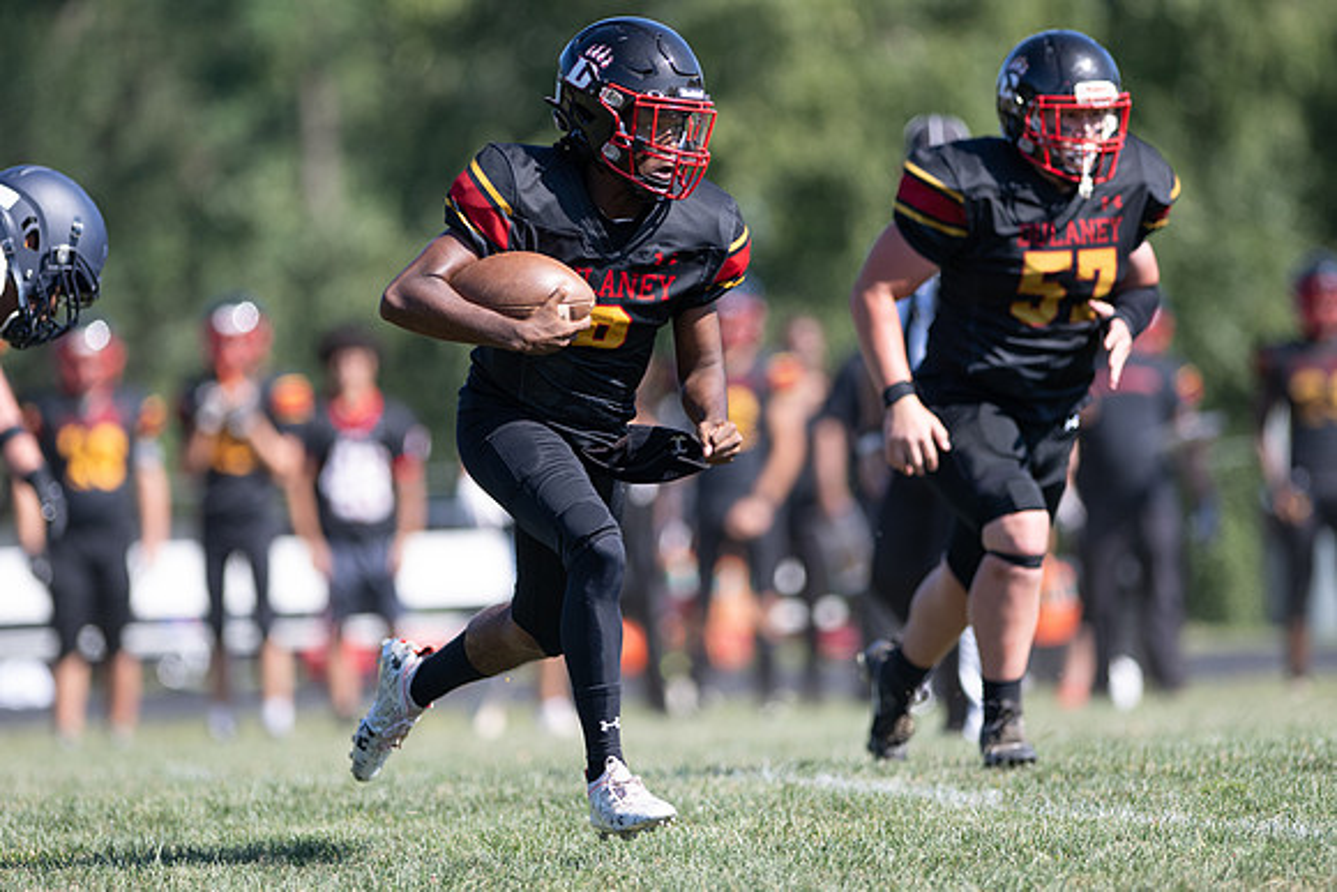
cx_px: 685
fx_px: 14052
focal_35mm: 378
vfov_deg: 3.6
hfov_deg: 5.4
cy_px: 405
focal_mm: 300
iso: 200
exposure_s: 1/1600
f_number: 2.8
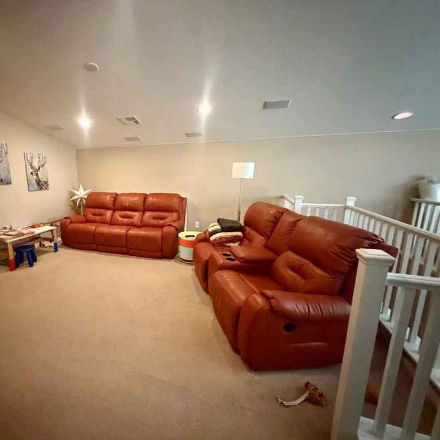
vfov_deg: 84.0
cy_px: 223
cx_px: 155
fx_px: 244
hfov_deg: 81.7
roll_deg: +0.1
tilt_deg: -11.0
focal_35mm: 17
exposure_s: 1/30
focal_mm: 2.22
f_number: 2.2
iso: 1250
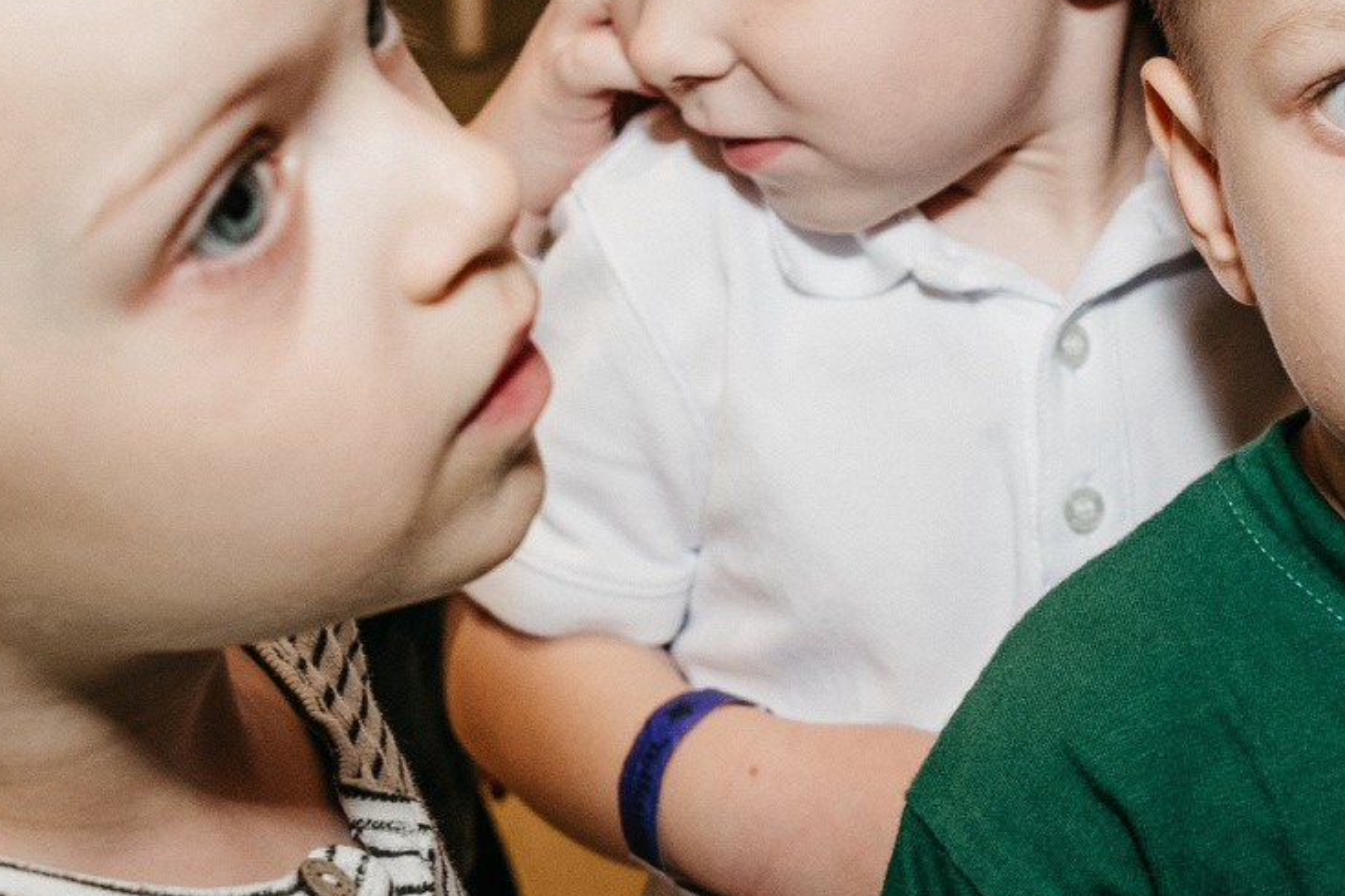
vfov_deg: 14.5
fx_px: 3512
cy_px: 367
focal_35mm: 94
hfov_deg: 21.4
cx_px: 1122
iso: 500
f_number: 4
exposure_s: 1/160
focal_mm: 27
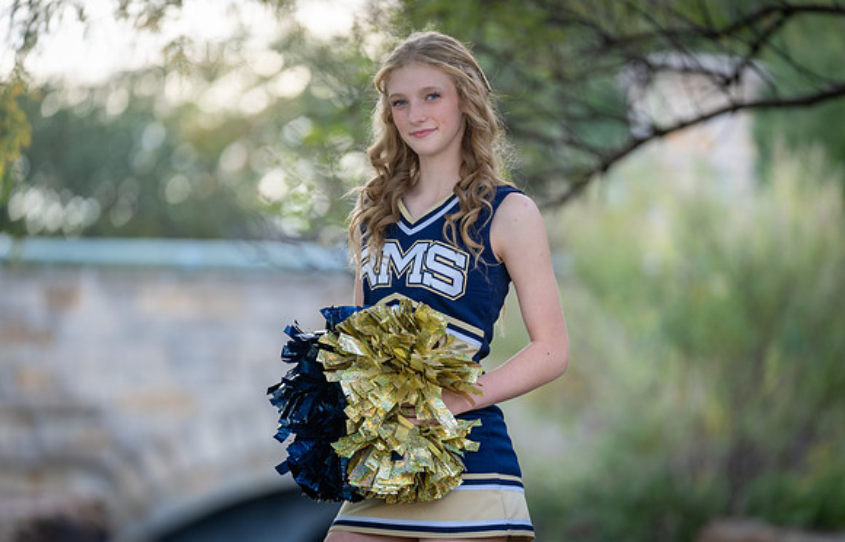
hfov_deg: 11.7
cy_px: 288
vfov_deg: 7.5
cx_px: 407
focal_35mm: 177
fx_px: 4113
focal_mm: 167
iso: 200
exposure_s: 1/320
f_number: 2.8
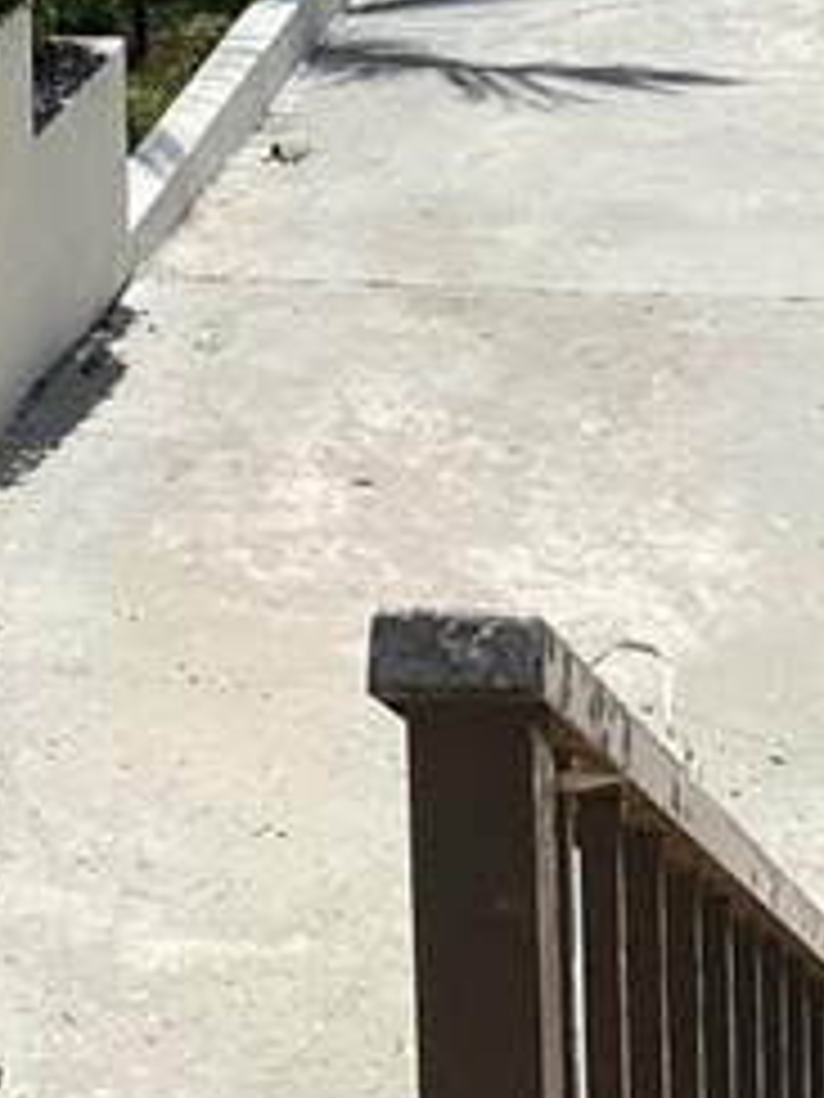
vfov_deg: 13.9
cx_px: 482
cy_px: -819
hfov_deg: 11.6
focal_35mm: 128
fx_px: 4063
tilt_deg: -3.9
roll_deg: +2.4
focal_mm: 4.25
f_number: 1.8
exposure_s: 1/5236
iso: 32
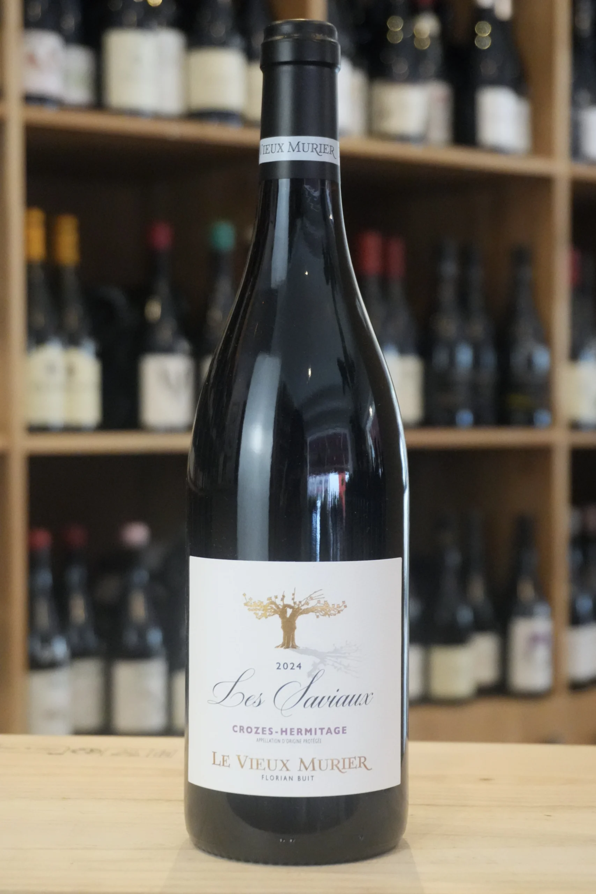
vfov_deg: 31.2
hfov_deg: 21.1
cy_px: 447
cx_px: 298
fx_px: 1601
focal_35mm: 64
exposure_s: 1/160
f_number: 5.6
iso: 6400
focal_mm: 43
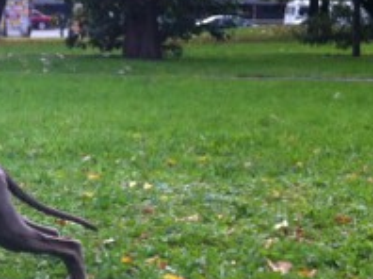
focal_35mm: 113
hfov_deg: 16.6
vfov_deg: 13.0
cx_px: -100
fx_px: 1216
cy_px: 211
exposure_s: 1/175
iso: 80
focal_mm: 3.85
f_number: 2.8
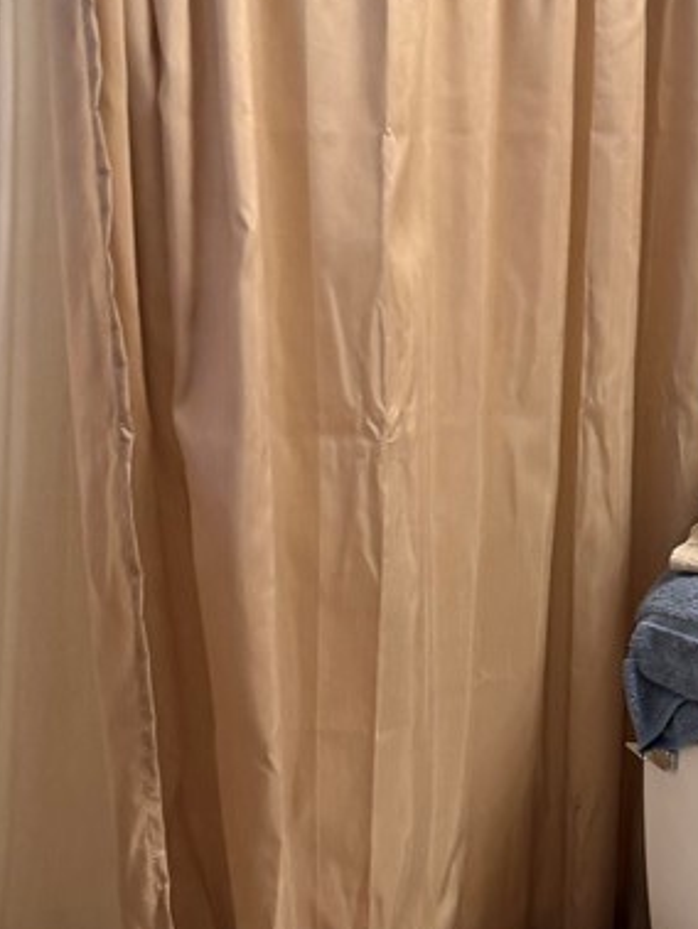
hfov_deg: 22.1
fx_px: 1746
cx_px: 612
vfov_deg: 29.5
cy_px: 651
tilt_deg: -16.5
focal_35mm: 65
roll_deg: -2.7
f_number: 1.78
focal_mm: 6.76
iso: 250
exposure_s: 1/60
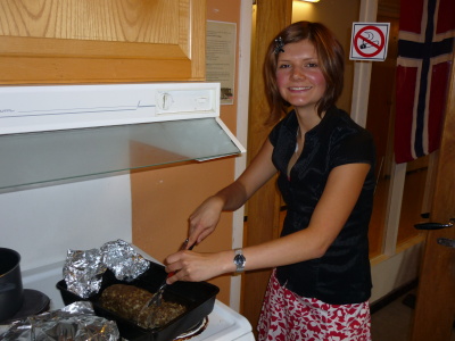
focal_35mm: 33
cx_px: 228
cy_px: 170
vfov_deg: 42.9
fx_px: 434
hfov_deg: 55.4
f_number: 2.8
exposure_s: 1/30
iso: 100
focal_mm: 5.5
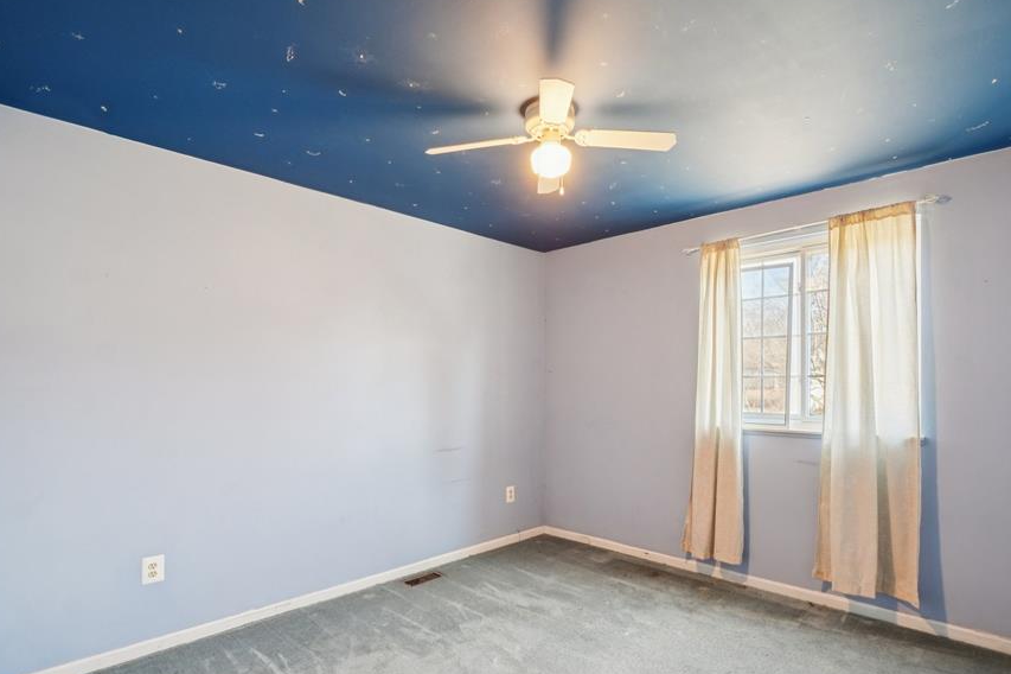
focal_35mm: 18
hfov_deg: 90.0
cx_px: 518
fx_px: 505
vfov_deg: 67.0
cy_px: 388
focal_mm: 10
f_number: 8
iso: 400
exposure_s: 1/6
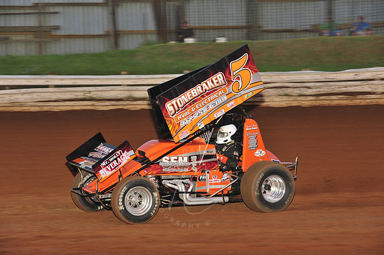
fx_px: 1194
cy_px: 128
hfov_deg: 18.3
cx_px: 192
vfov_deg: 12.2
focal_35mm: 112
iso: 800
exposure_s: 1/320
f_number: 6.3
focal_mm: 112
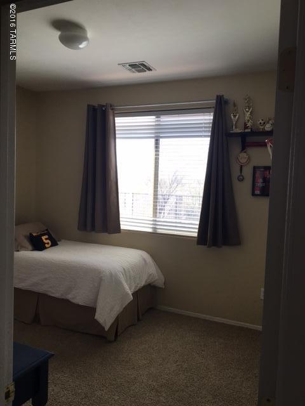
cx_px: 152
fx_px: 341
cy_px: 203
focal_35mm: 29
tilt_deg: -3.9
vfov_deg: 61.7
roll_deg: -1.3
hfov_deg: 48.2
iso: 32
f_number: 2.2
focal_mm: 4.15
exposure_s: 1/120
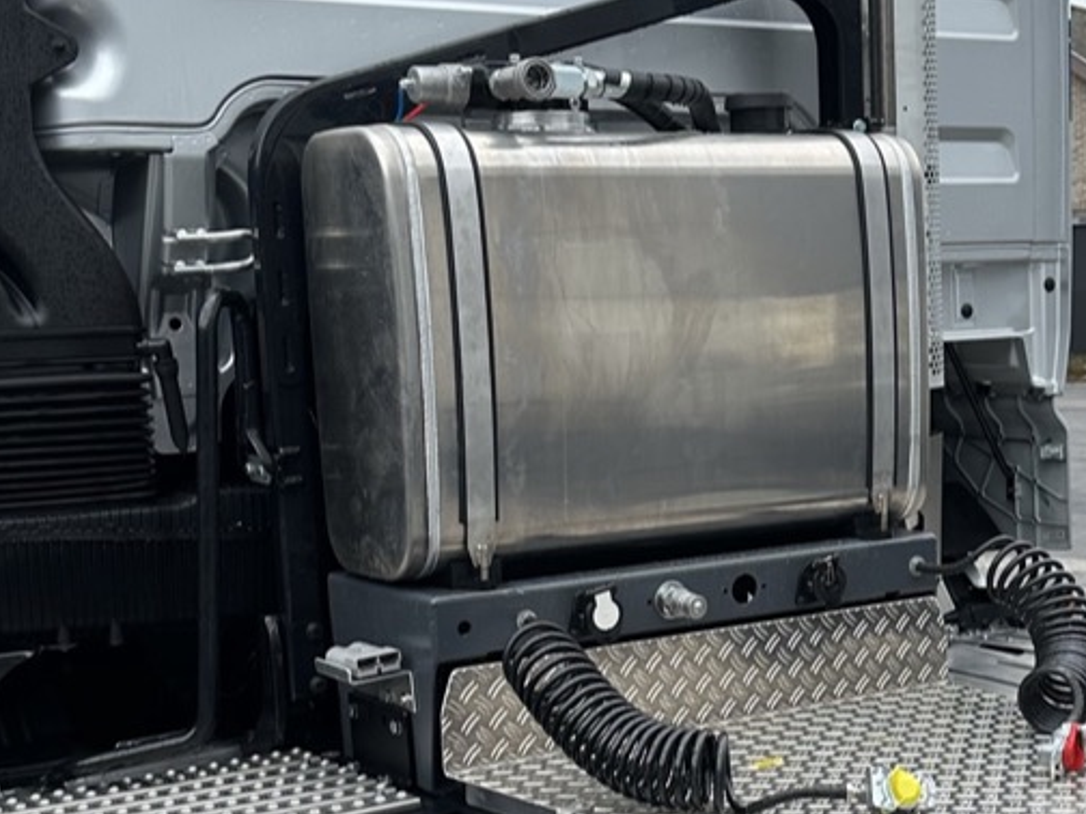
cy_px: 570
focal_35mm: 50
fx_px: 1569
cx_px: 845
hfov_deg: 37.0
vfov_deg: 28.8
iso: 80
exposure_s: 1/3155
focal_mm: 6.86
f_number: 1.78
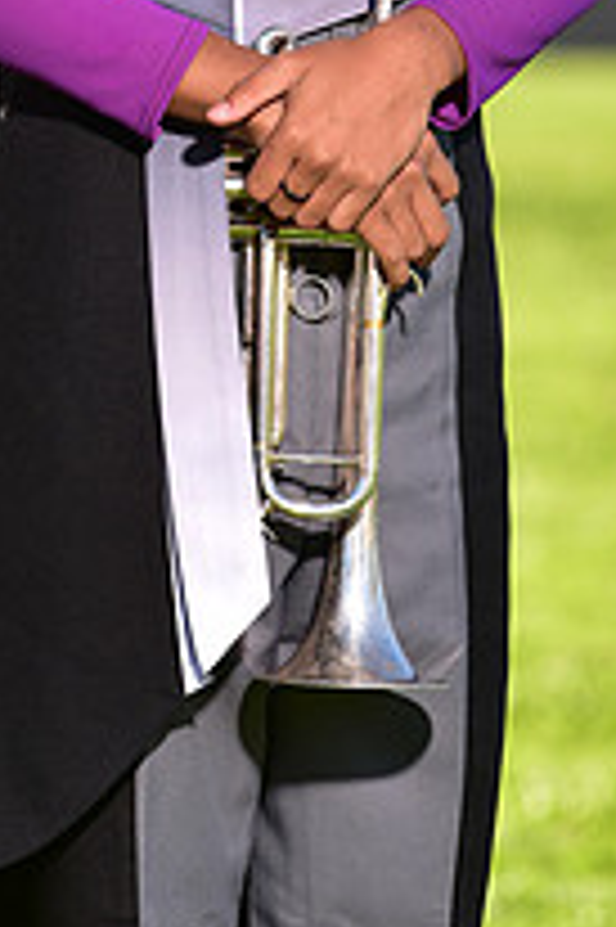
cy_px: -342
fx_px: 14499
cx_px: 214
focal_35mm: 564
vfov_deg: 3.6
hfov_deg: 2.4
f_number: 5
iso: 80
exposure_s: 1/250
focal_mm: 200
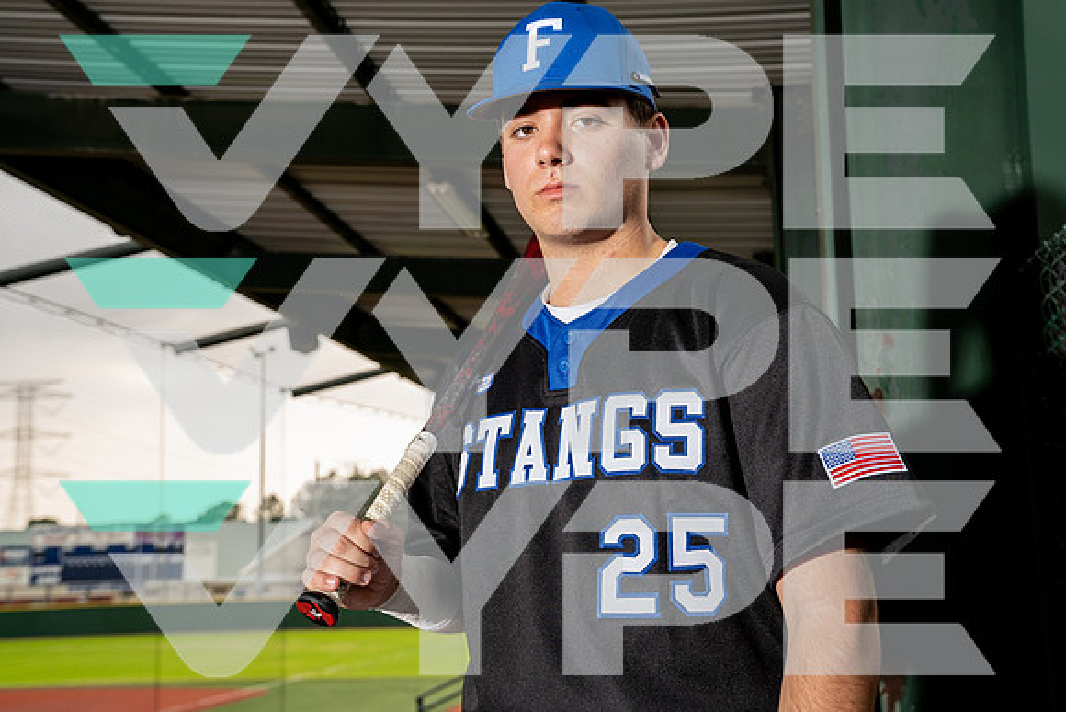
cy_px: 356
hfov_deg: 41.9
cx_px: 533
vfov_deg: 28.7
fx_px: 1392
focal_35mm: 47
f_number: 6.3
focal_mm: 47
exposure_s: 1/250
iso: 640
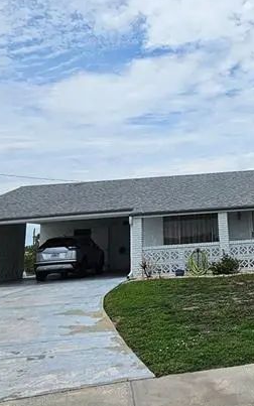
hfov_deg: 34.4
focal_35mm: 35
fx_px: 388
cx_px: 226
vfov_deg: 53.1
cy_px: 107
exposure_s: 1/7732
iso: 50
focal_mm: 2.2
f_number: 2.2
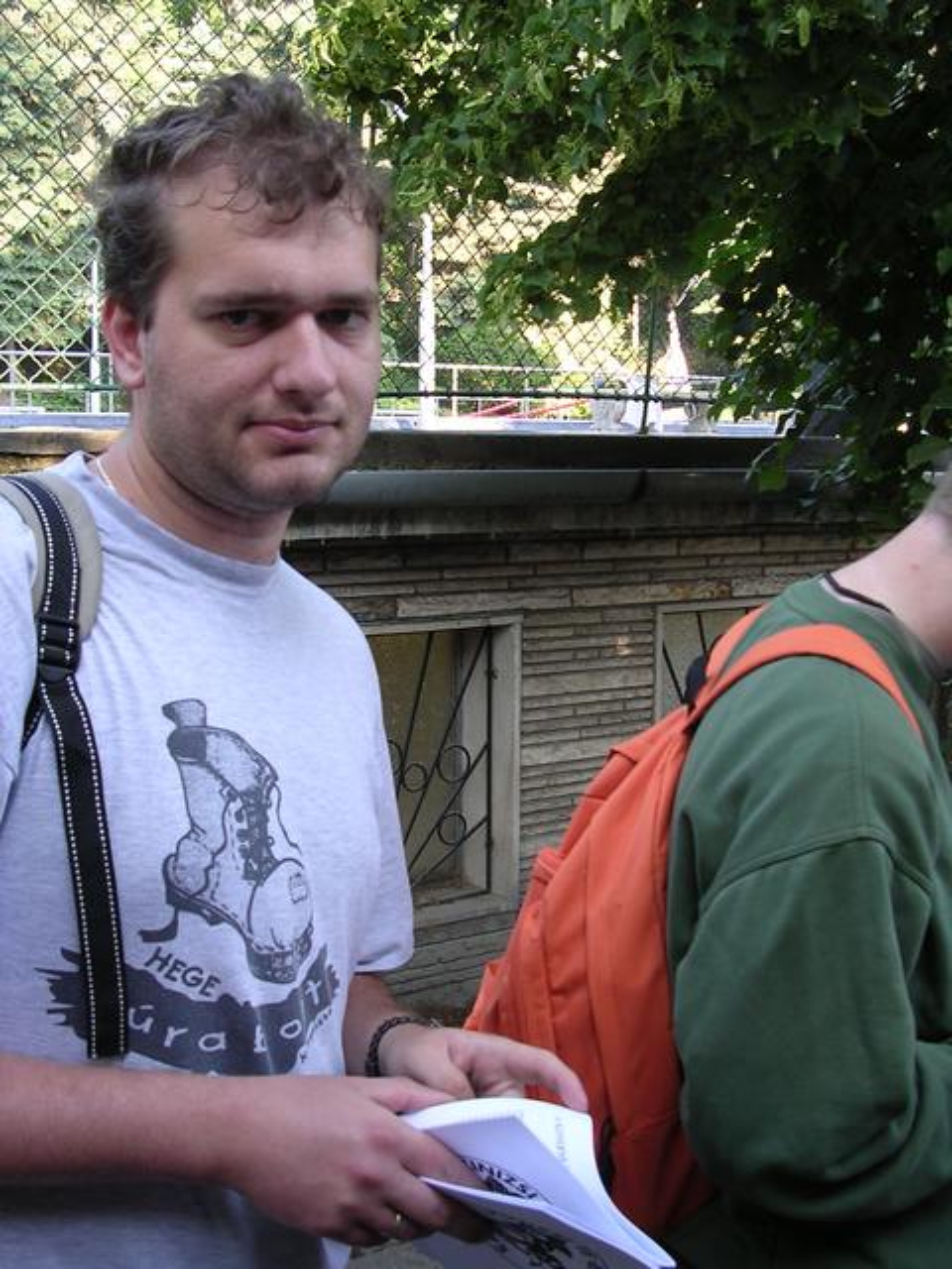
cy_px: 634
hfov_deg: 37.7
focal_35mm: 38
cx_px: 476
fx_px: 1393
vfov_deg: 49.0
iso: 100
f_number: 2.8
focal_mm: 5.8
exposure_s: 1/55.8
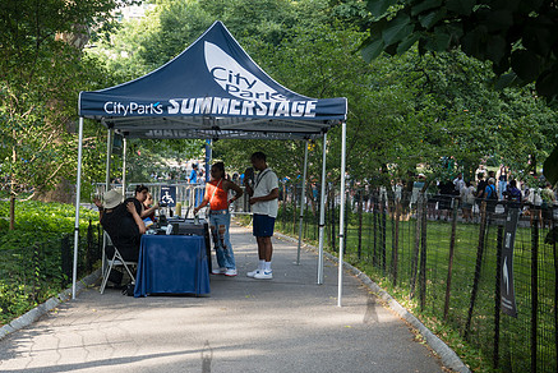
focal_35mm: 74
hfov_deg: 27.3
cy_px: 238
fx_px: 1143
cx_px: 206
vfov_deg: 18.5
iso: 100
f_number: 5.3
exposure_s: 1/30
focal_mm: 37
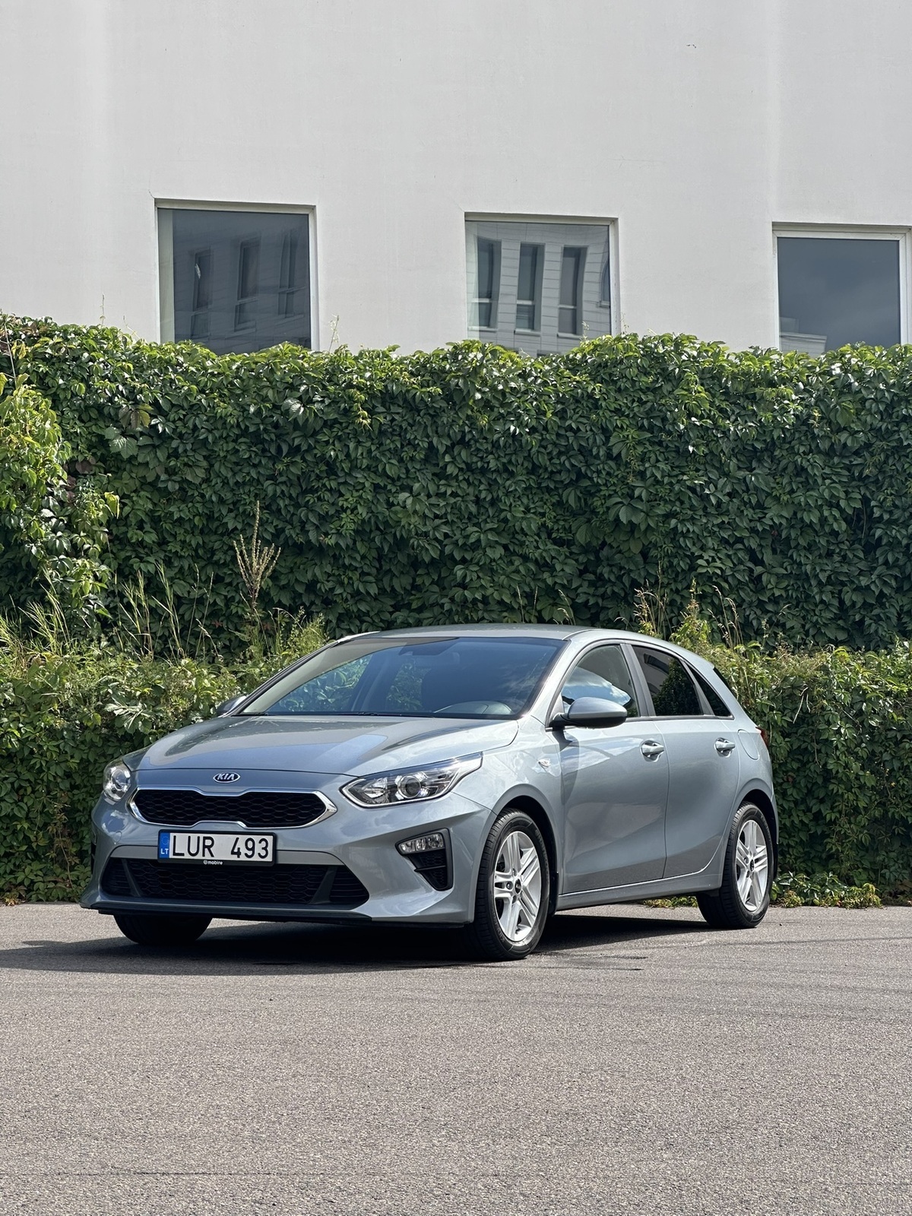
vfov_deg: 25.3
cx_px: 456
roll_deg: +0.0
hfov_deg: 19.1
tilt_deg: +4.2
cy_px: 608
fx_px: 2705
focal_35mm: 77
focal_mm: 9
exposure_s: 1/547
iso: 32
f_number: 2.8
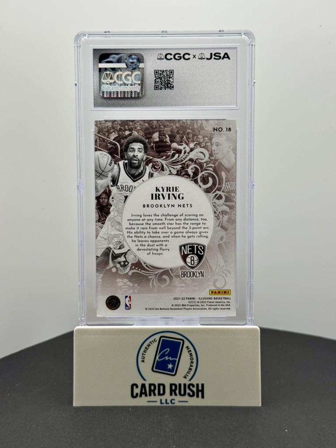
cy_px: 224
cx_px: 168
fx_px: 621
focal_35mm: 48
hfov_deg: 30.3
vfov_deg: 39.7
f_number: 1.78
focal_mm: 6.76
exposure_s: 1/287
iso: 64
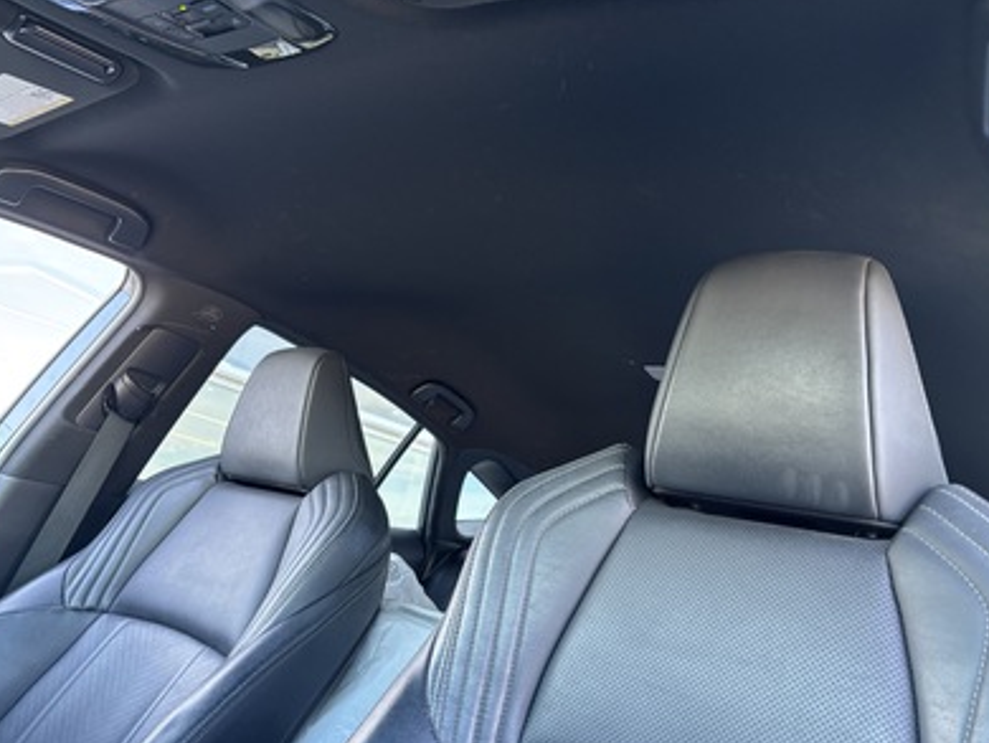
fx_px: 800
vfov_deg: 49.8
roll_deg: -13.5
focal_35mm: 28
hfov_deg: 63.4
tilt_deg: +14.6
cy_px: 384
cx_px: 500
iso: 125
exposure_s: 1/97
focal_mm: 5.96
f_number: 1.6
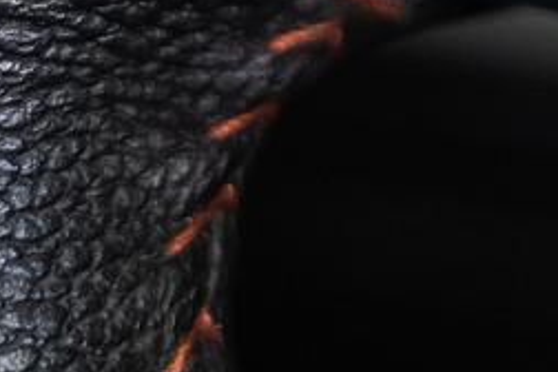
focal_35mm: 202
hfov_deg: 9.8
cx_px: 866
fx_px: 3131
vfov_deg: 6.4
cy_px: -596
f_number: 3.5
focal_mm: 35.3
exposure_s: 1/40
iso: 800
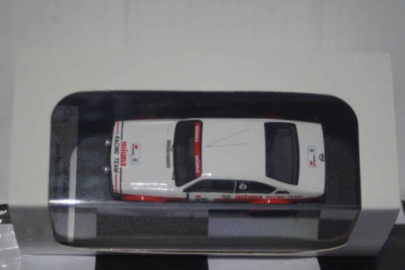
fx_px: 1181
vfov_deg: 13.0
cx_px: 202
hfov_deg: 19.5
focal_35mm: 105
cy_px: 135
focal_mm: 70
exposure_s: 1/160
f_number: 5.6
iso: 1250
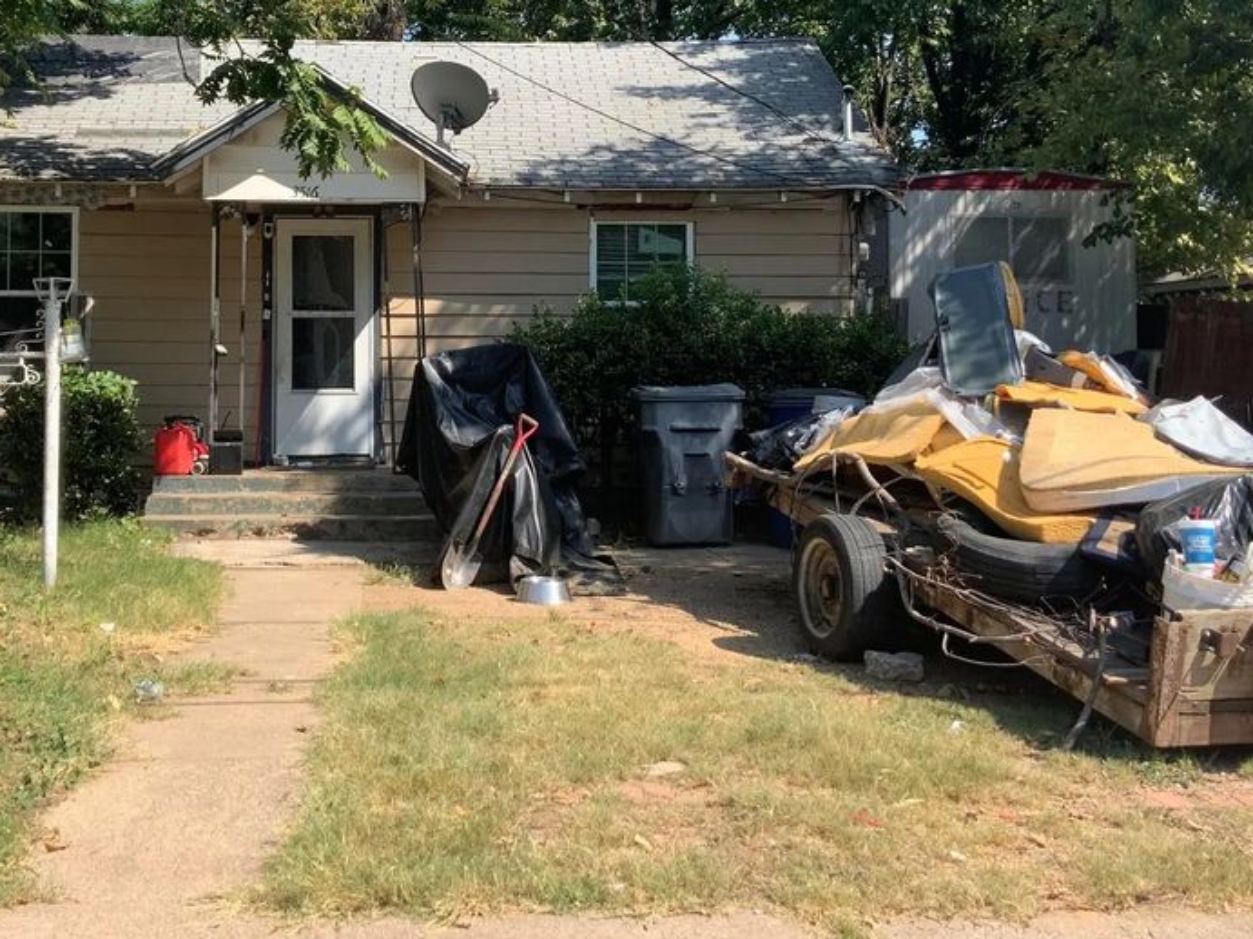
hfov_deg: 43.4
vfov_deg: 33.3
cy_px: 305
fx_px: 1556
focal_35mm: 43
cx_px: 442
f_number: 1.8
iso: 16
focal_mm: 3
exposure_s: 1/781
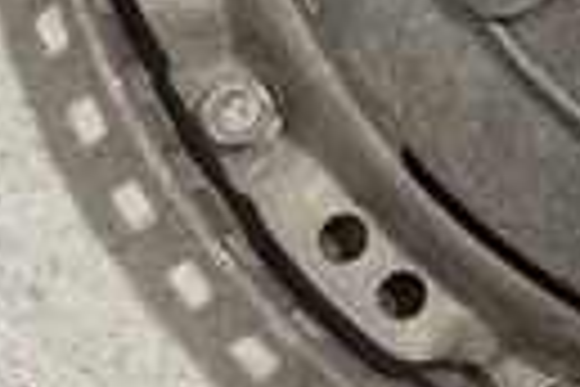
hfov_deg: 12.9
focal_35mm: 150
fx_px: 2416
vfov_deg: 8.7
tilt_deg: -79.0
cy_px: -385
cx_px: 899
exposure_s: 1/50
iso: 64
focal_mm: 3
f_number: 1.8
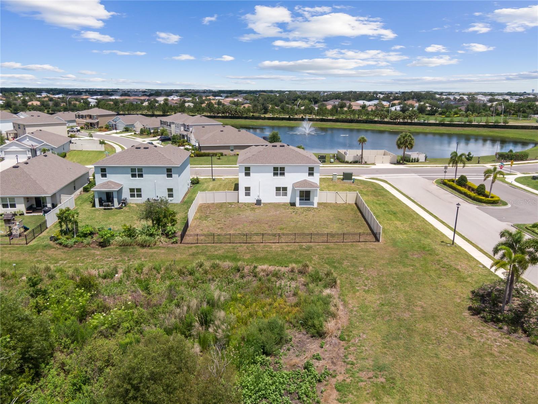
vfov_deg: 51.3
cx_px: 269
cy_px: 202
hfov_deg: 65.3
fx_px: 420
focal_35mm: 27
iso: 100
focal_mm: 4.78
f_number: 2.9
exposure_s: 1/2000
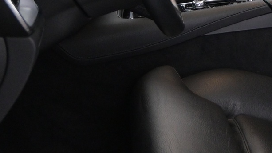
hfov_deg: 23.7
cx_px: 313
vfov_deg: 14.2
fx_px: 599
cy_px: -19
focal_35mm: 83
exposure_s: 1/50
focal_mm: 20
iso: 2500
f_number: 3.8
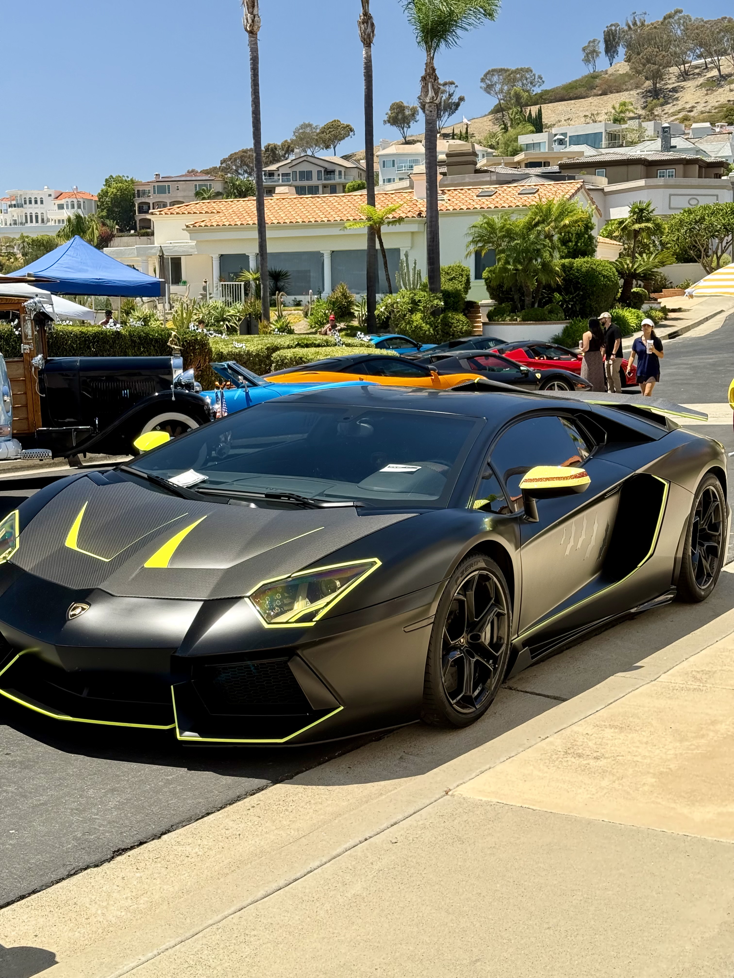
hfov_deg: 30.3
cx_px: 367
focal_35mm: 48
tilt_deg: -9.4
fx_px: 1357
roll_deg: +0.8
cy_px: 489
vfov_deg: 39.7
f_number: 1.78
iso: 100
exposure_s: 1/875
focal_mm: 6.76
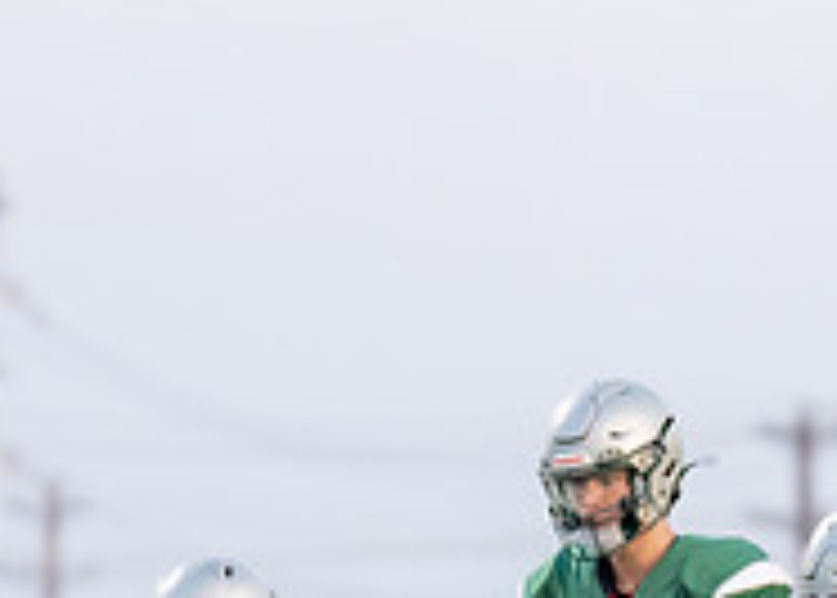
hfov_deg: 4.0
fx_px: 12033
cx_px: 927
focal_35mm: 506
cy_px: 1010
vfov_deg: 2.8
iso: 800
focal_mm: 125
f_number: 2.8
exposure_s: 1/1600
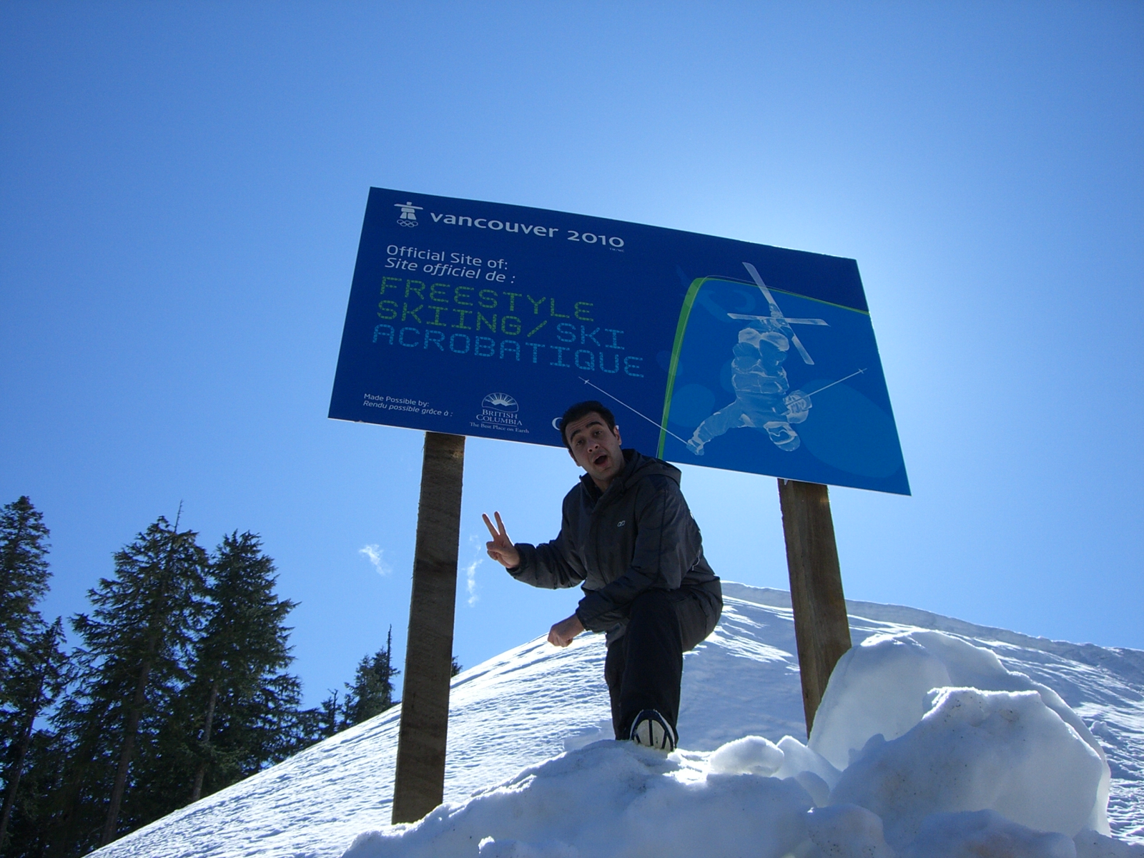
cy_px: 429
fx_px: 1256
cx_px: 572
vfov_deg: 37.7
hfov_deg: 49.0
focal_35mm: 38
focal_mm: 6.2
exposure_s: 1/800
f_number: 4.3
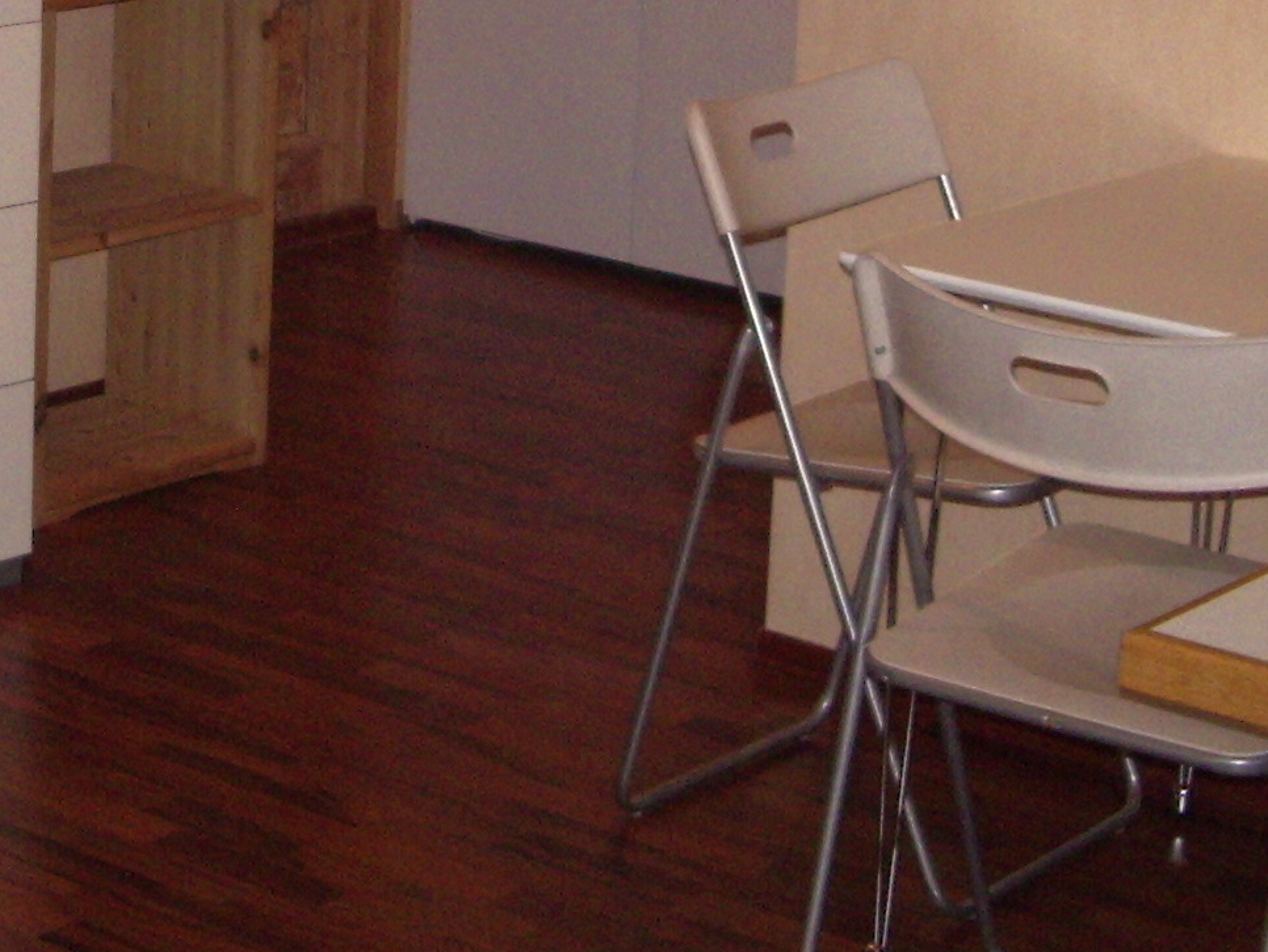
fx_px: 3737
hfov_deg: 19.1
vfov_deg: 14.1
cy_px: -168
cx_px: 247
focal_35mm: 102
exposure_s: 1/40
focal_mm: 5.8
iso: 160
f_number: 2.6
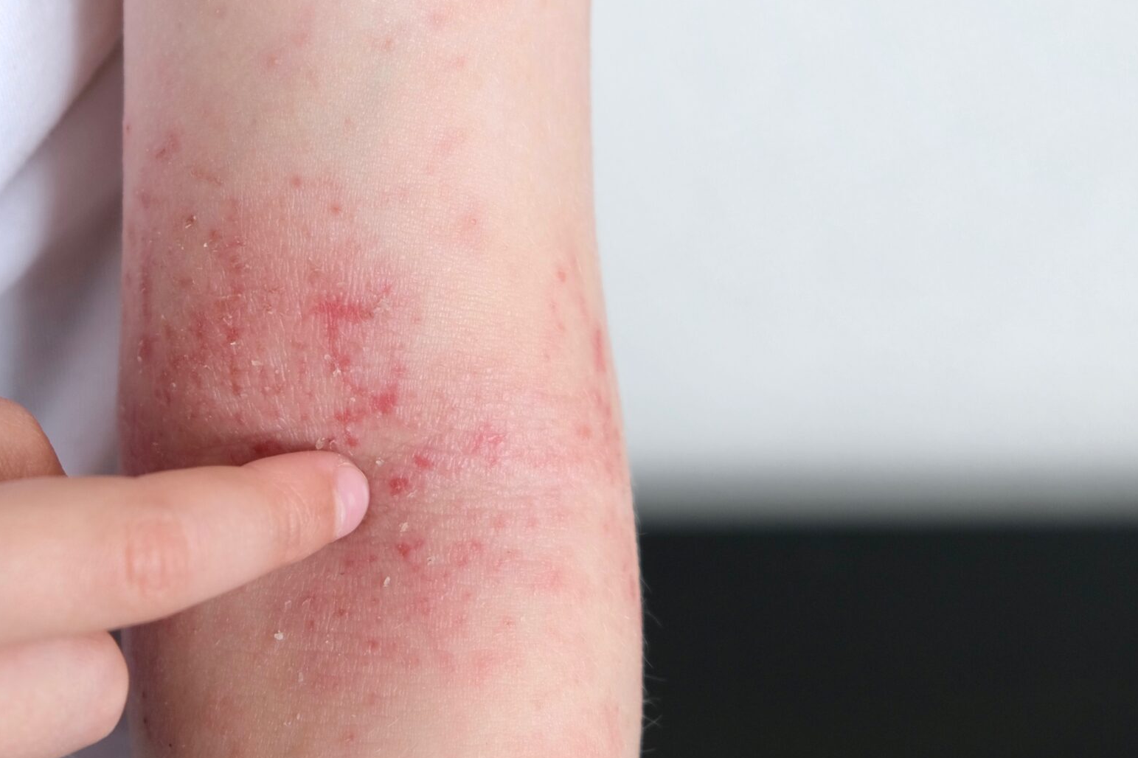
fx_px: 2465
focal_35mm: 78
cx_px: 386
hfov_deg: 25.9
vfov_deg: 17.4
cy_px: 258
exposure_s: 1/180
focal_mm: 31.5
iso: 320
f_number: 3.6
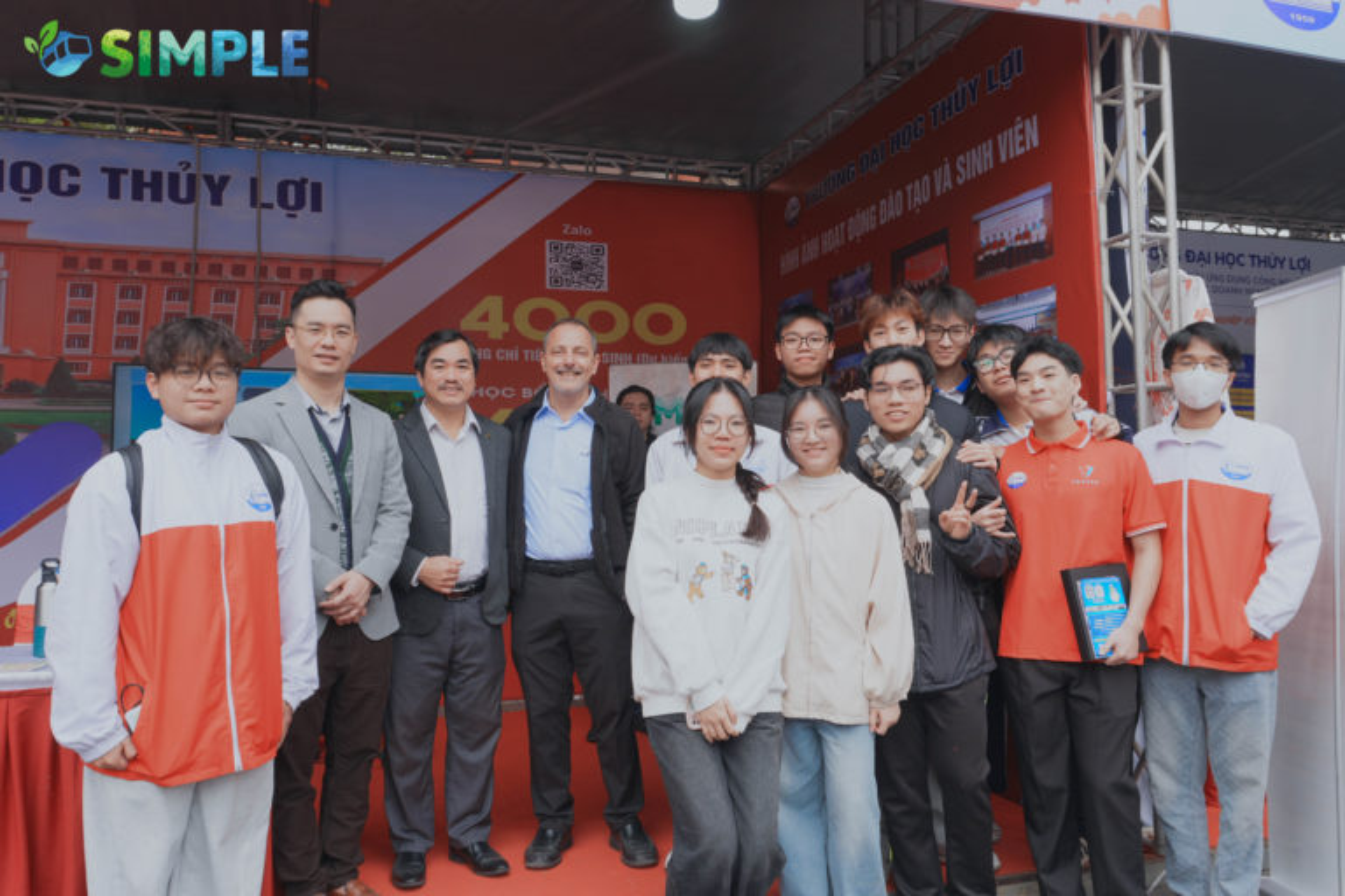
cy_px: 448
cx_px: 672
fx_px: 1121
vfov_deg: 43.6
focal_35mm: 30
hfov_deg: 61.9
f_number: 6.3
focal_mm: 20
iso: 125
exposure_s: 1/80
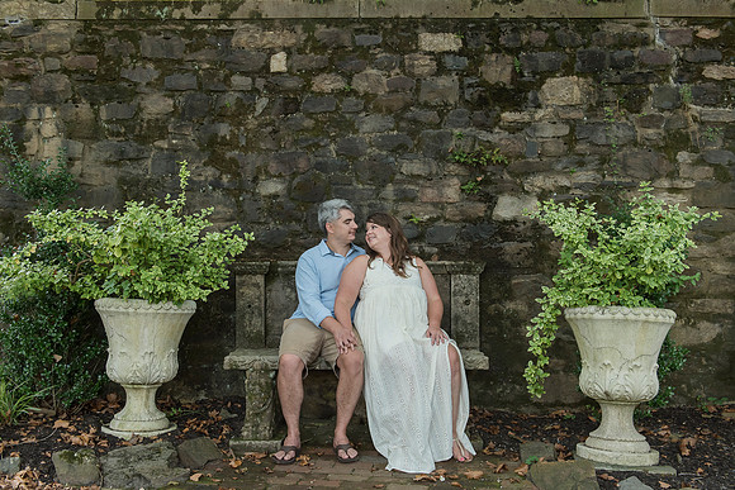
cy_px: 238
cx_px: 372
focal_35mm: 37
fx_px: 762
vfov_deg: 35.7
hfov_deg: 51.5
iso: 1600
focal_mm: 35
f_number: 4.5
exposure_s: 1/100
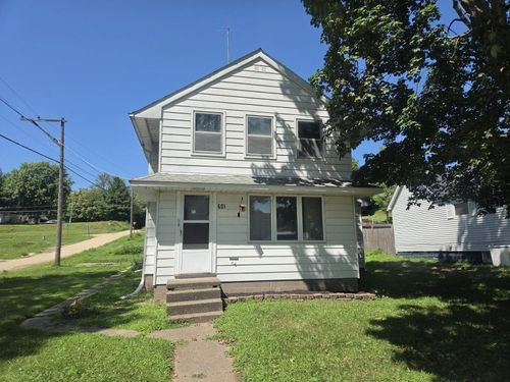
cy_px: 191
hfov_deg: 73.9
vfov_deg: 58.9
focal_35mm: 23
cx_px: 255
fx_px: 339
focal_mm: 5.4
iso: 80
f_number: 1.8
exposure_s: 1/3291
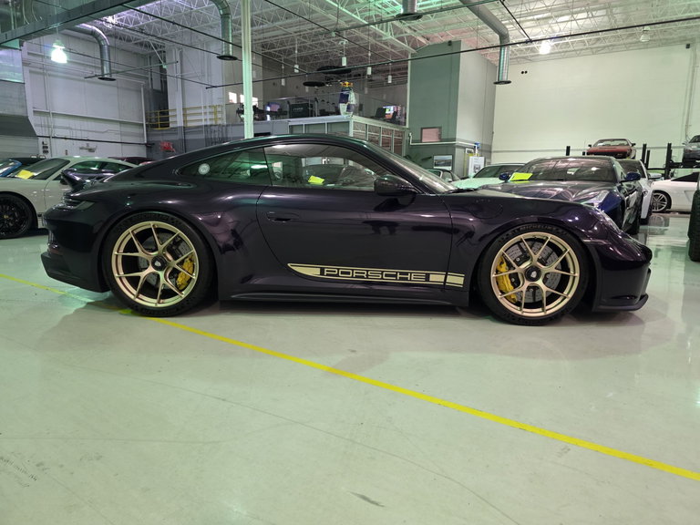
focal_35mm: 23
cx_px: 350
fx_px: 465
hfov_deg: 73.9
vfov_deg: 58.9
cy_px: 262
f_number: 1.7
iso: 640
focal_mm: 6.3
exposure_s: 1/120
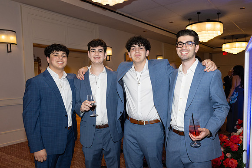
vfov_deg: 41.8
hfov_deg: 59.6
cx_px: 139
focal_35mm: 31
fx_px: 219
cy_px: 97
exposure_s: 1/100
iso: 800
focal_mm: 27
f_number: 5.6
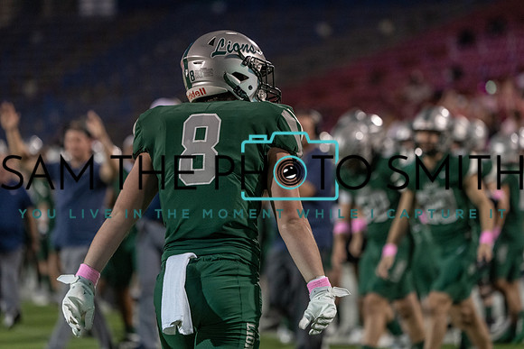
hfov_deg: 6.9
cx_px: 262
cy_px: 174
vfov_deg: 4.6
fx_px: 4324
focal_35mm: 297
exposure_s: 1/500
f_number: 5.6
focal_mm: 297
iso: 6400
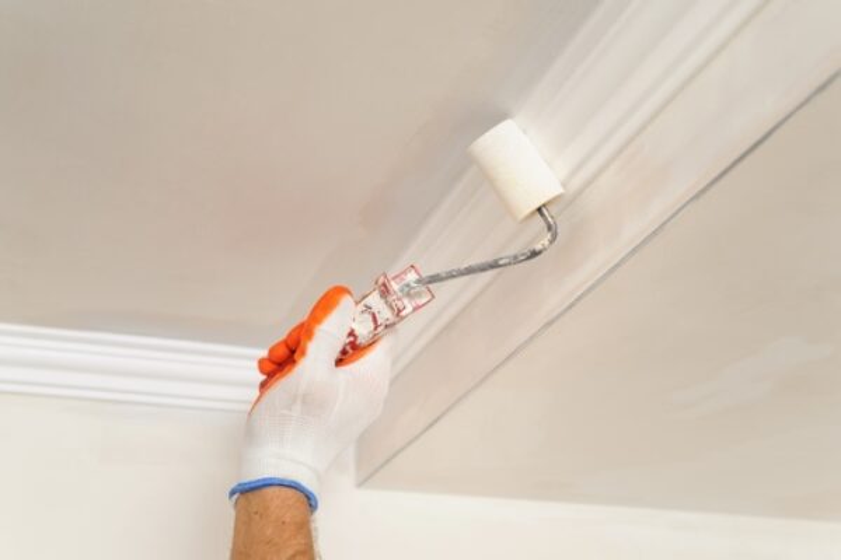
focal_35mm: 50
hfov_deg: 39.6
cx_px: 420
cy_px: 280
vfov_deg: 27.0
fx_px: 1168
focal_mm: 50
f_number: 6.3
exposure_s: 1/160
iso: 200
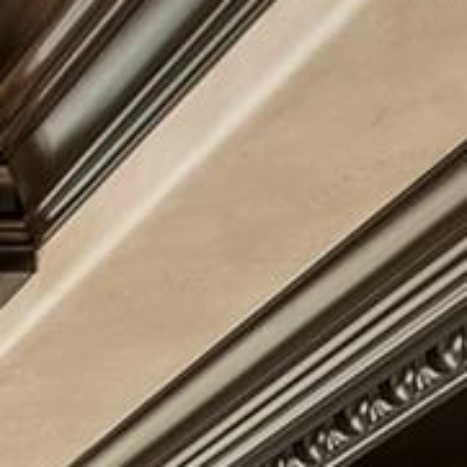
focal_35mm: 150
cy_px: 1339
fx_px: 2289
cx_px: -1011
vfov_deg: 9.5
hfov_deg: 9.0
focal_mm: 20
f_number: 9
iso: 250
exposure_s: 1/1.25
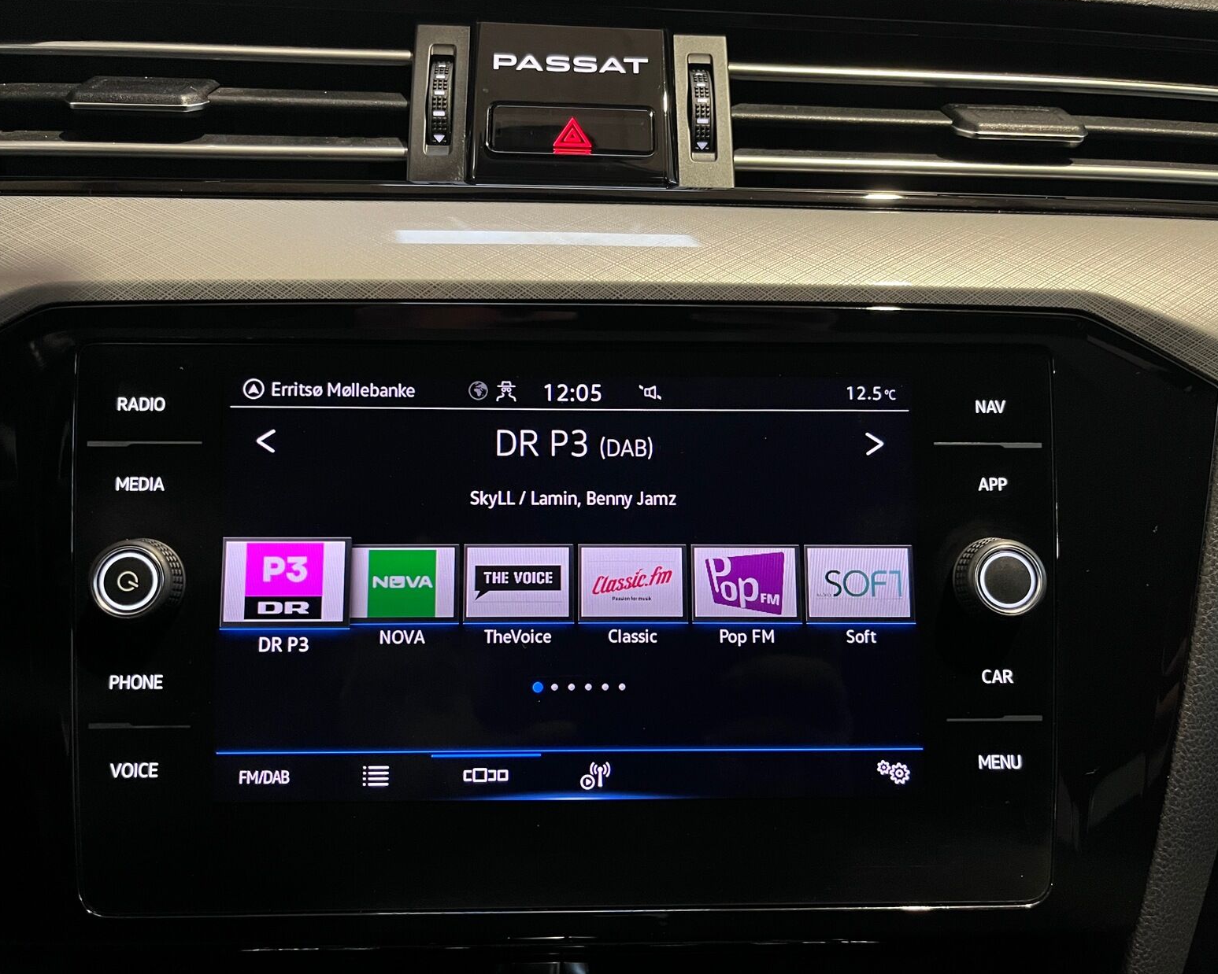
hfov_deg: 62.2
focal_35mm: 28
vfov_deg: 51.5
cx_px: 589
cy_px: 498
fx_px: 1009
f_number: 1.6
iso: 400
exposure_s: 1/33
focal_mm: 5.1
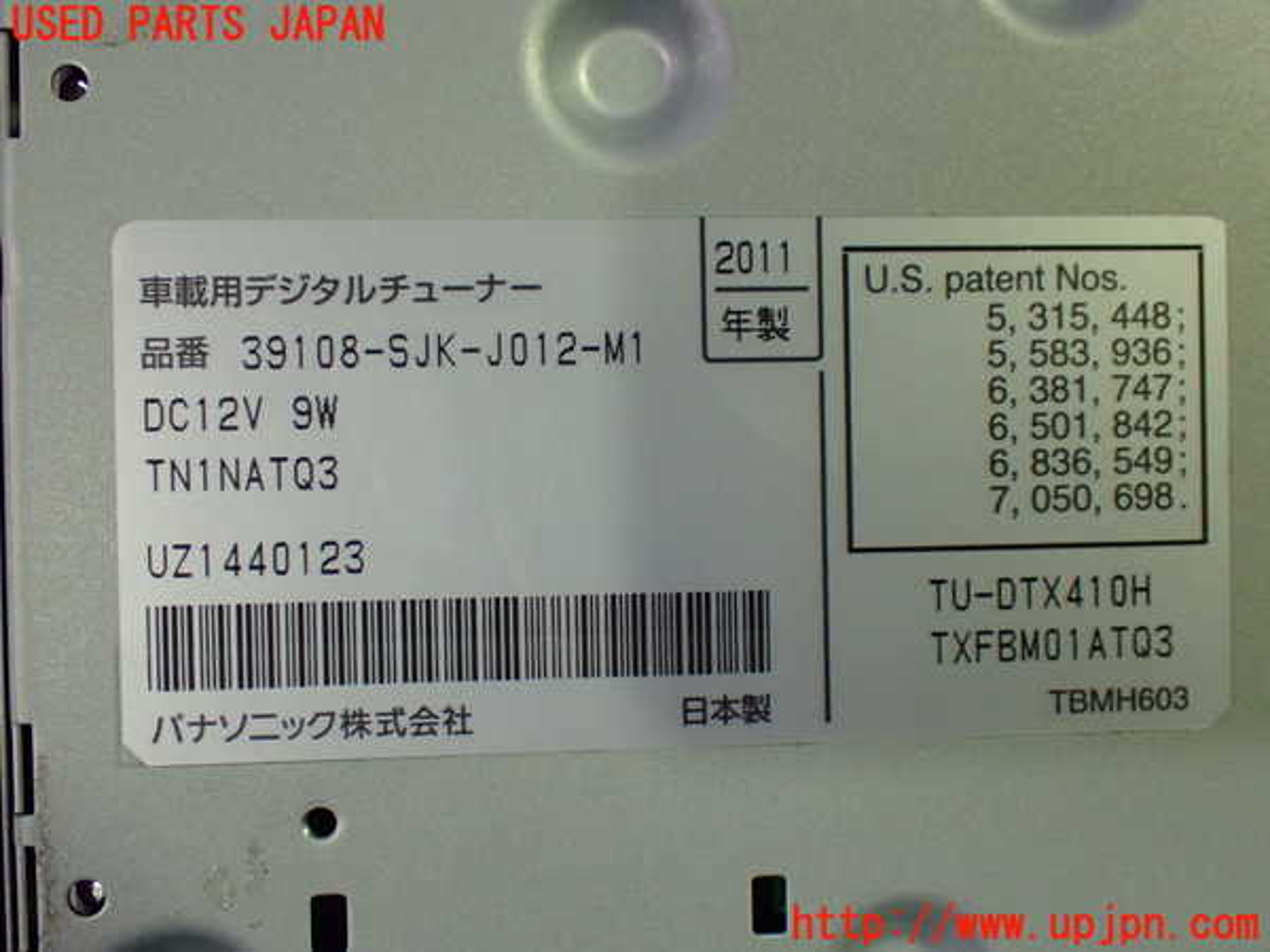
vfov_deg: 35.1
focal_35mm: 41
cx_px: 635
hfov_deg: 45.8
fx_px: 1504
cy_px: 476
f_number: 2.8
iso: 800
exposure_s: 1/100
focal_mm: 7.31
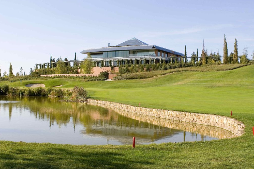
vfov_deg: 31.2
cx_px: 128
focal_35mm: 43
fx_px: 303
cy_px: 85
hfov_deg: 45.4
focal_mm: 28
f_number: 13
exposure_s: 1/80
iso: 100
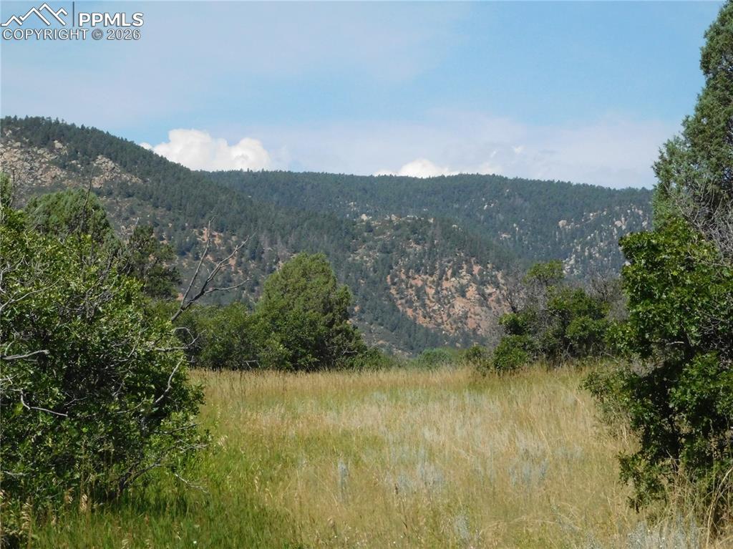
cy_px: 274
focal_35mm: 115
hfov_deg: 17.1
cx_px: 366
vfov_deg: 12.9
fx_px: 2434
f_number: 9.6
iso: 800
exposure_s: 1/1250
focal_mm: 20.3
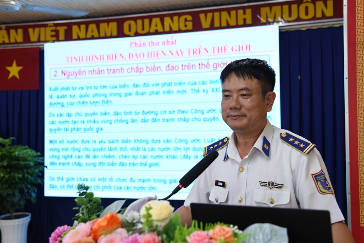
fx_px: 435
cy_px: 116
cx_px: 197
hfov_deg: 45.4
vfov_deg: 31.2
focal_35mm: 43
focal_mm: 38
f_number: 4
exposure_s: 1/125
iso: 1000
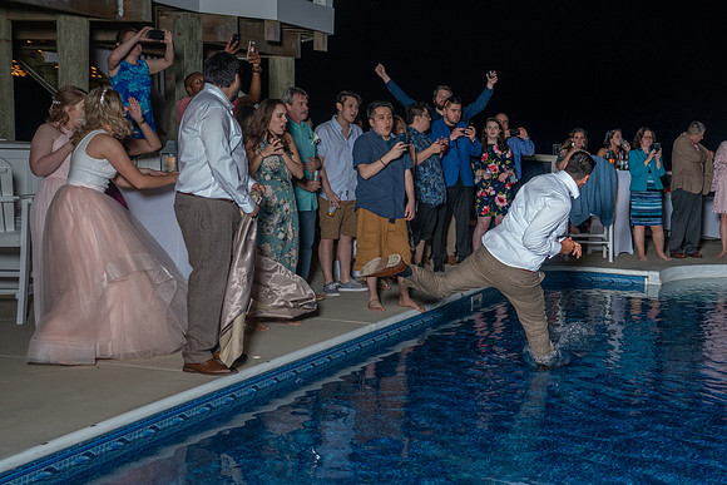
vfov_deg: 25.9
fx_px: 1052
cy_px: 264
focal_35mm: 52
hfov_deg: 37.5
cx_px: 511
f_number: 2.8
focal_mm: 35
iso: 2000
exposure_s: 1/125
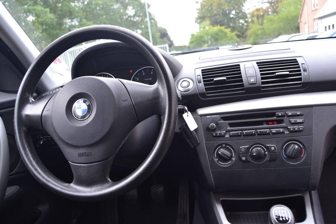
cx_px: 168
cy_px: 112
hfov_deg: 67.4
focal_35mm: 27
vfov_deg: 47.9
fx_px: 252
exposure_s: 1/100
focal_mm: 18
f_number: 5
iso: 400
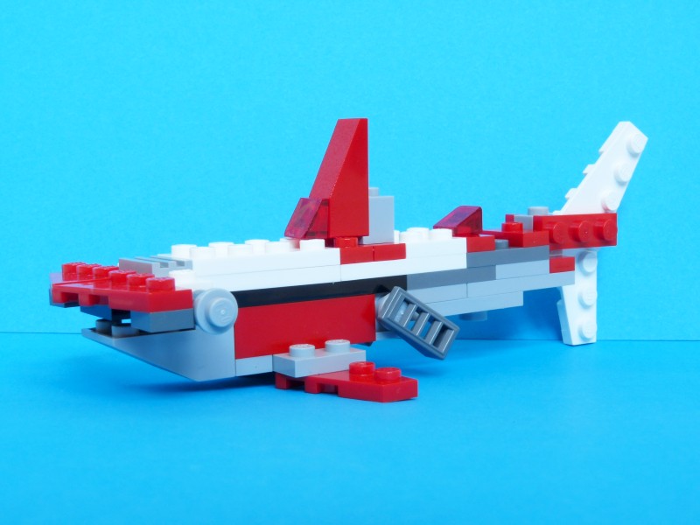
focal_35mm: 55
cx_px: 350
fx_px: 1112
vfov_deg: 26.6
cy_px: 262
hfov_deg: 34.9
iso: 100
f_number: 8
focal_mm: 9.8
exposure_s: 1/4
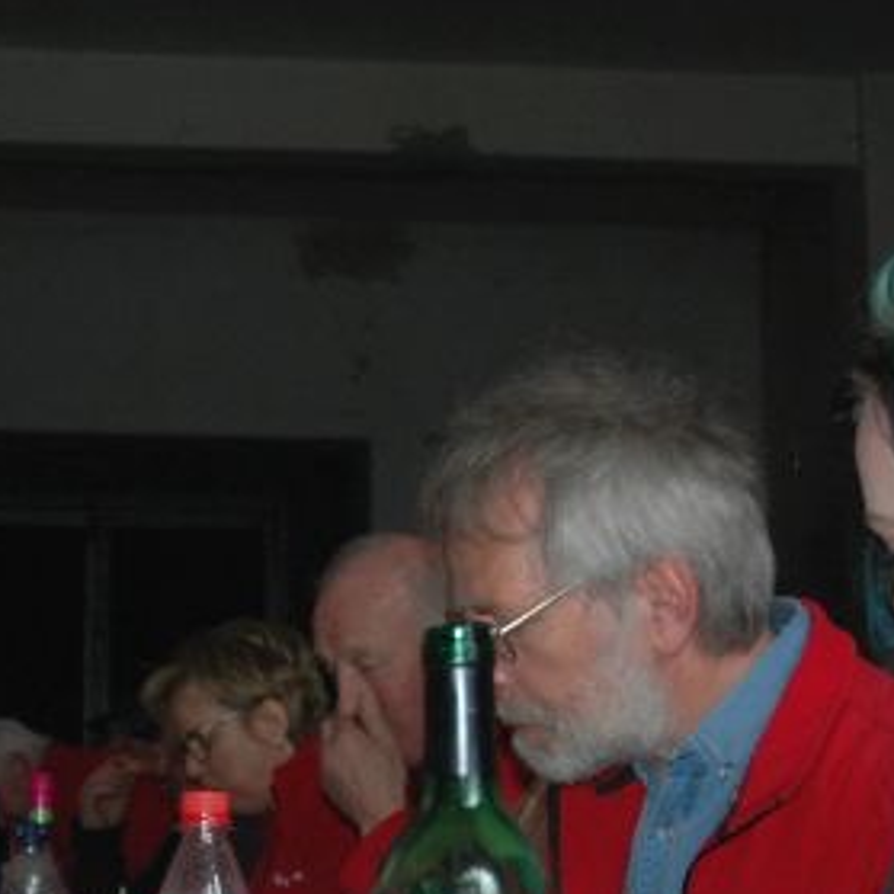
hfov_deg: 18.9
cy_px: 612
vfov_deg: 19.0
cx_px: 237
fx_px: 2665
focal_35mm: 91
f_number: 3.8
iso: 400
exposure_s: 1/60
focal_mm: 25
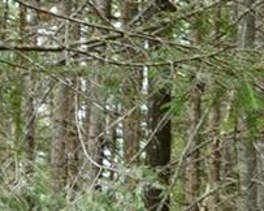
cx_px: 564
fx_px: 1663
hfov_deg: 8.5
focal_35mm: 213
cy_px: 251
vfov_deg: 7.2
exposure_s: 1/5
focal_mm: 30
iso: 200
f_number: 9
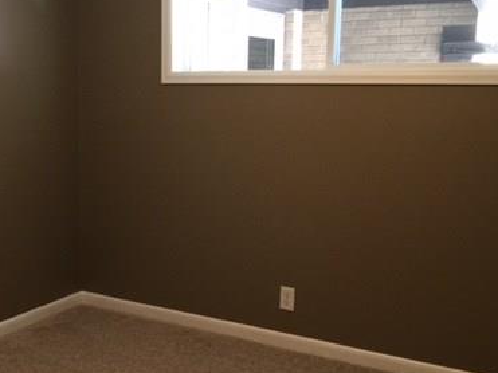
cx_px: 146
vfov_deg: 29.1
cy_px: 205
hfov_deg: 37.6
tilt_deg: -11.2
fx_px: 719
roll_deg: -0.3
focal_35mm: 50
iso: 125
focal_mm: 4.15
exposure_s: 1/15
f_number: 2.2
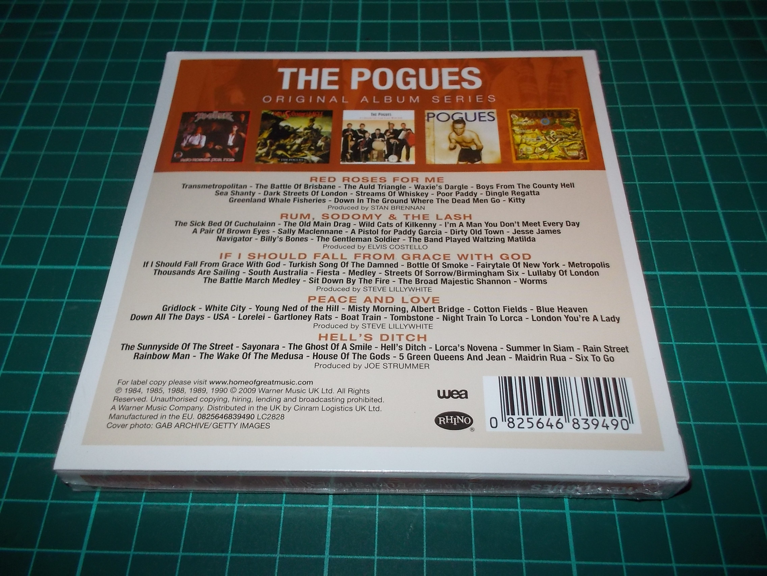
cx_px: 384
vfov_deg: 48.2
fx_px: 643
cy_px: 288
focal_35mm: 29
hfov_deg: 61.7
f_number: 3.3
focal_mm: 4.1
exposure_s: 1/30
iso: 200
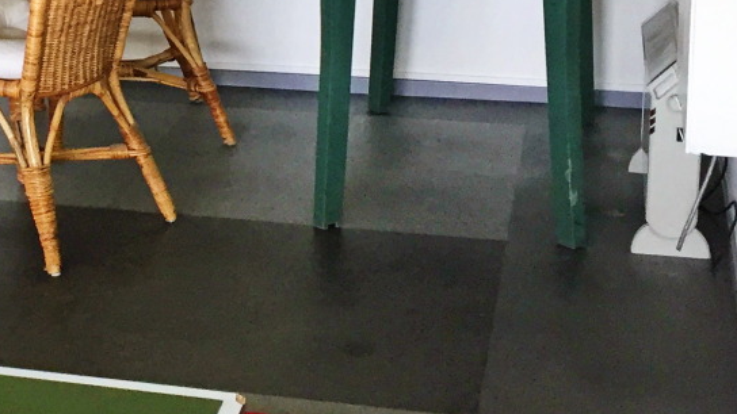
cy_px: -50
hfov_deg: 22.1
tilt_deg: -11.2
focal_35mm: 93
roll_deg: +1.7
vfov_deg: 12.8
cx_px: 3
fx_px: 1817
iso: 64
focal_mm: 4.15
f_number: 2.2
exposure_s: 1/33
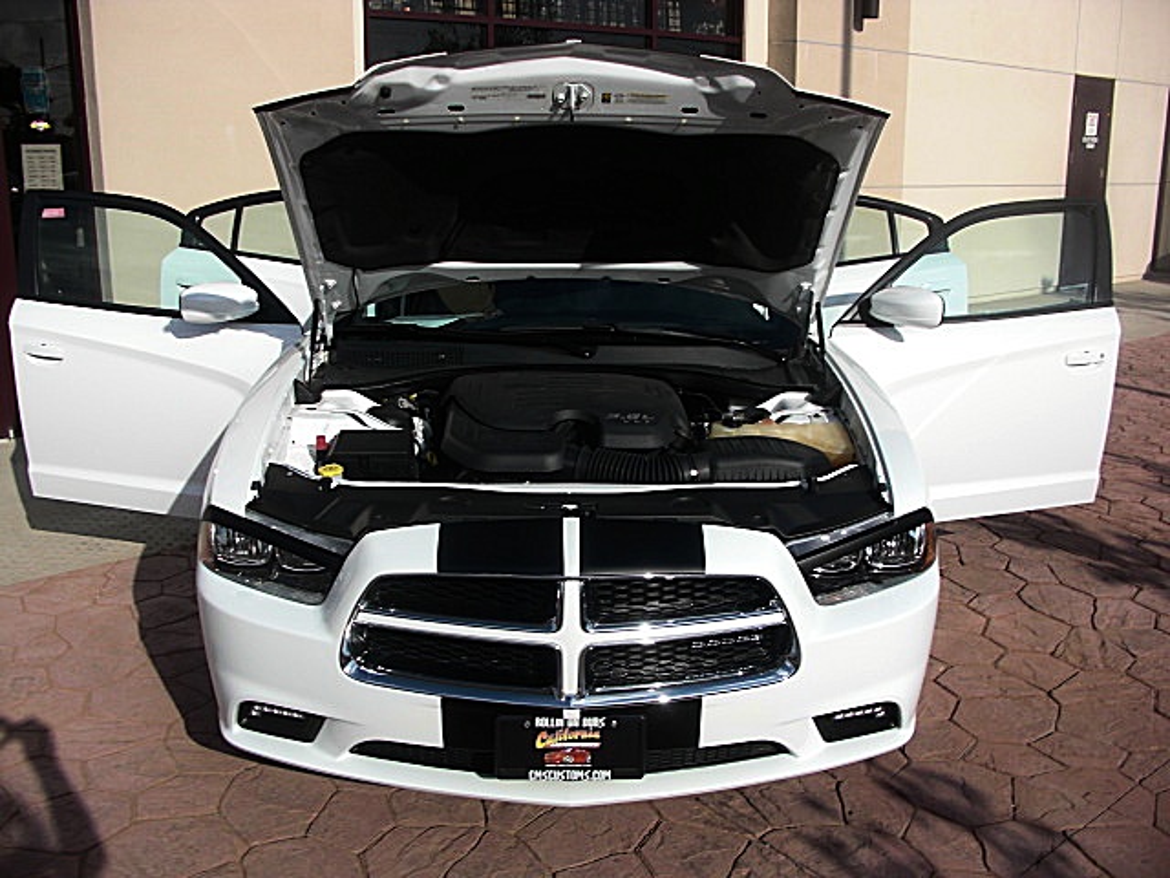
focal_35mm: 36
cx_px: 585
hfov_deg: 51.4
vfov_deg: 39.7
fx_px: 1217
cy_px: 439
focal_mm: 6.3
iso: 50
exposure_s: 1/200
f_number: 7.9
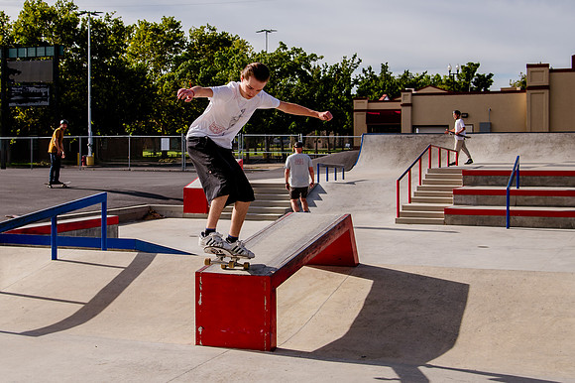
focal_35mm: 62
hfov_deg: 32.5
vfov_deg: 22.0
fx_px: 982
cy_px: 155
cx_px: 216
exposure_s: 1/1000
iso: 200
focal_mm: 35
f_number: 5
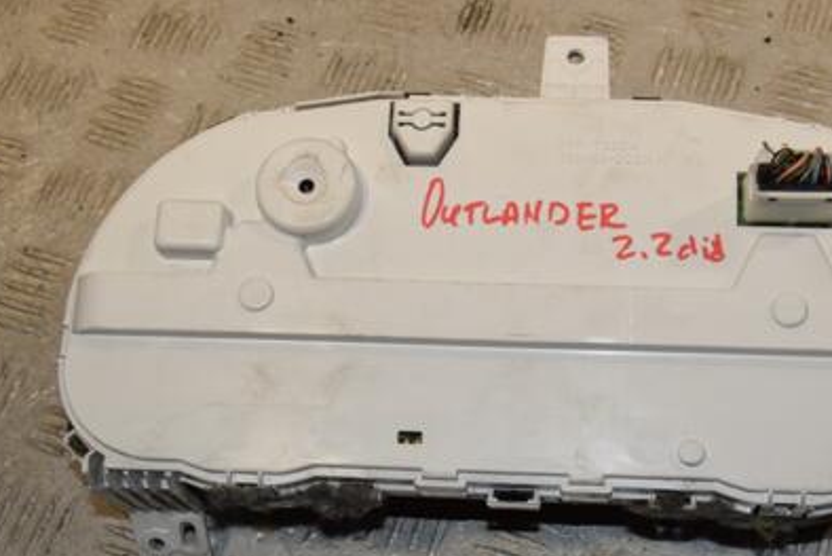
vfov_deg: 21.2
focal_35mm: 64
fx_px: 1480
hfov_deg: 31.3
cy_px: 353
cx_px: 503
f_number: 11
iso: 800
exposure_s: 1/200
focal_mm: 28
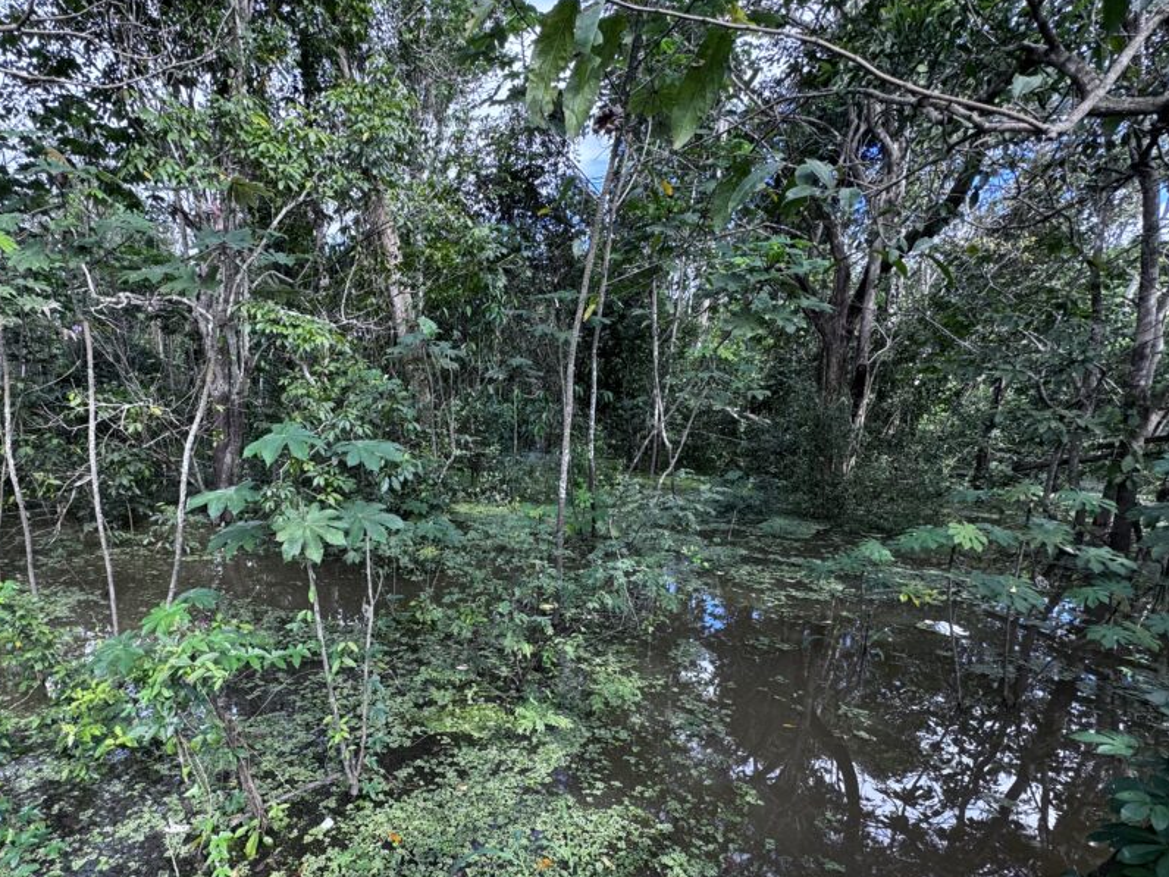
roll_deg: -1.3
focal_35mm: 18
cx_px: 449
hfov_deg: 86.3
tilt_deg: -12.7
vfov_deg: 70.4
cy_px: 548
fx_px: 608
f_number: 2.2
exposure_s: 1/163
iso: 40
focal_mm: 2.22
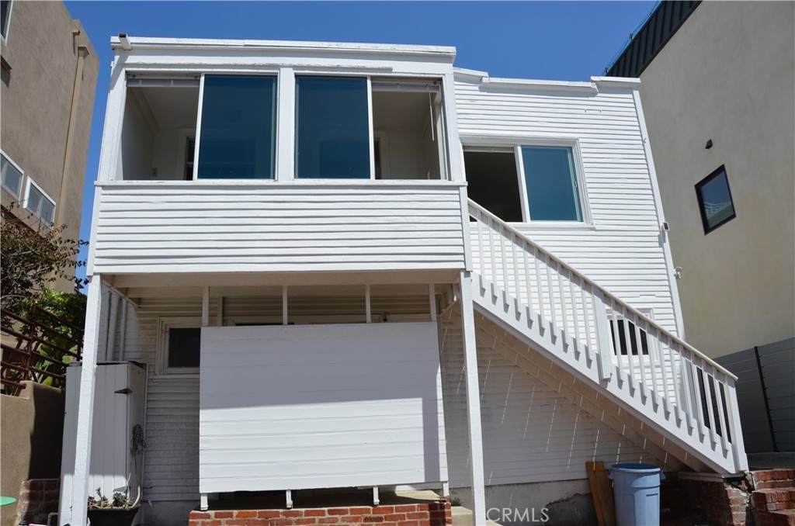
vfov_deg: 47.7
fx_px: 595
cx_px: 398
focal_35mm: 27
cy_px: 263
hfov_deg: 67.5
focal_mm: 18
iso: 100
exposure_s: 1/320
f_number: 9
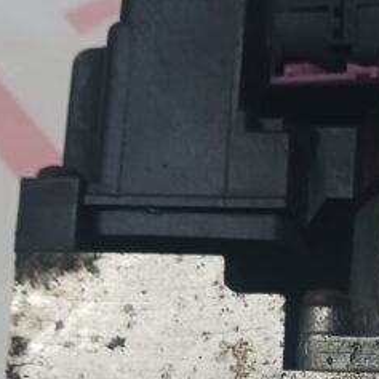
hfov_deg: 17.9
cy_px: 489
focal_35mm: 94
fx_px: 1164
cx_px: 397
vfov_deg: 17.4
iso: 250
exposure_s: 1/33.3
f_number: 1.8
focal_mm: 4
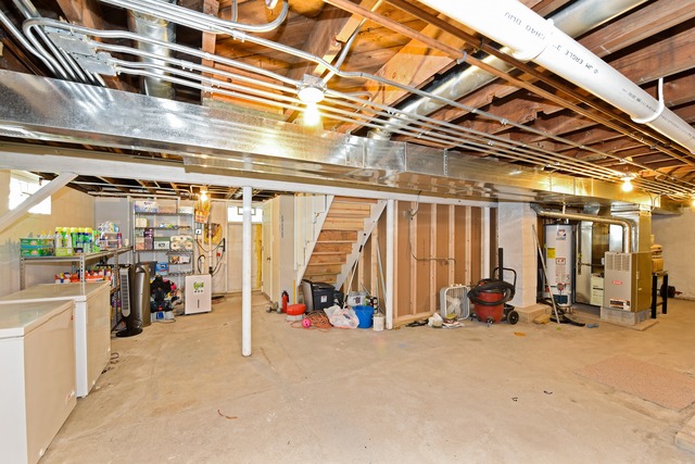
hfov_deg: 104.2
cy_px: 232
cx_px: 348
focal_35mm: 14
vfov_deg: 81.2
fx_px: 270
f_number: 10
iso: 400
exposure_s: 1/2.5
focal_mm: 14
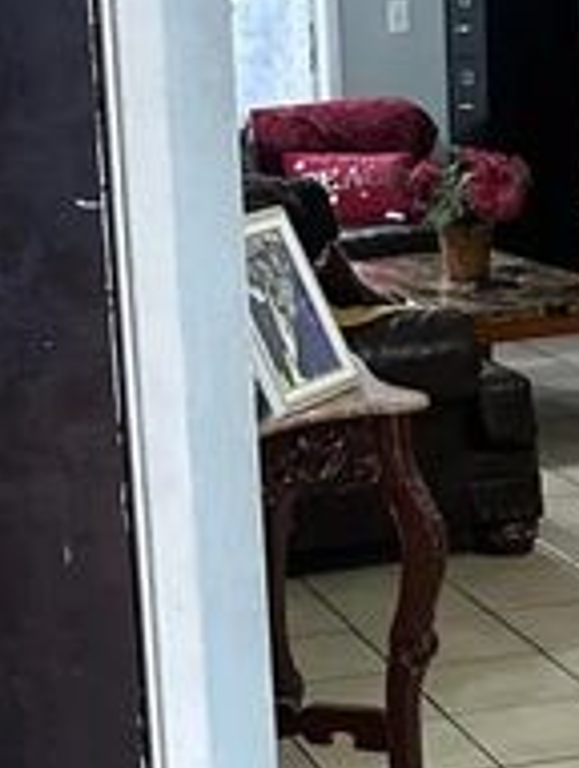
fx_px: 2378
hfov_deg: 13.8
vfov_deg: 18.3
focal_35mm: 107
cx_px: 153
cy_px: 332
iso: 400
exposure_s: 1/60
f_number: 1.78
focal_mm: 6.86
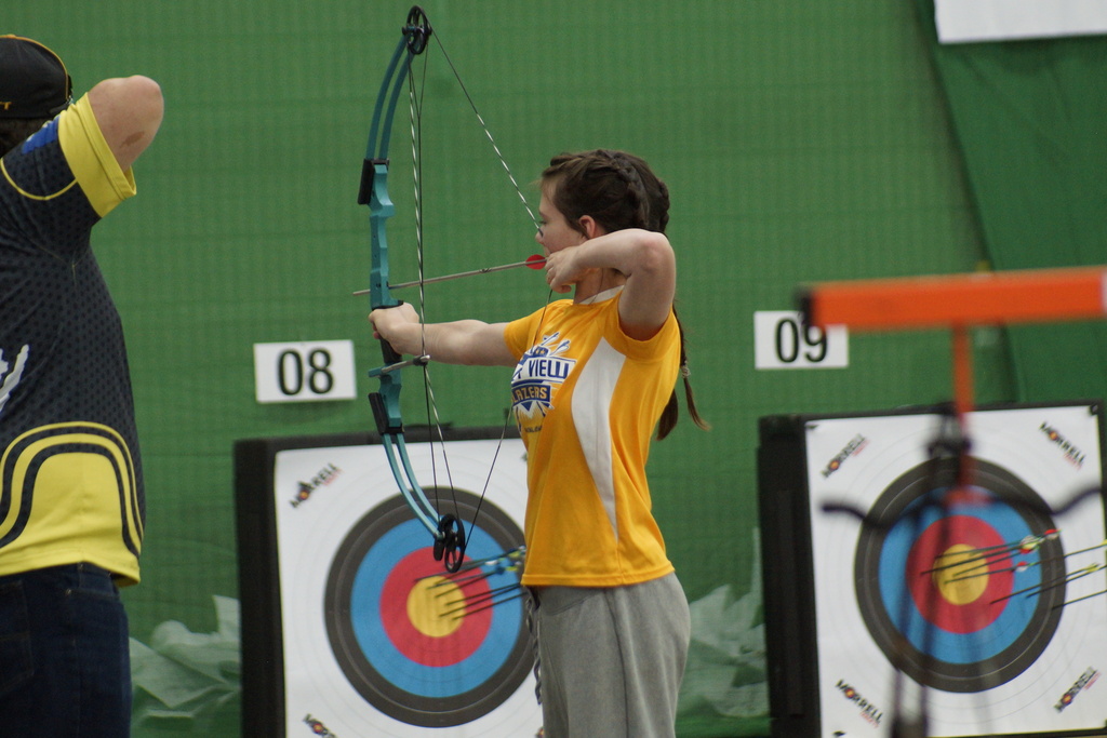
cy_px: 369
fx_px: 9687
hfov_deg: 6.5
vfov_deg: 4.4
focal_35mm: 315
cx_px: 554
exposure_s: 1/50
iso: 1600
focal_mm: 210
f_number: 5.6
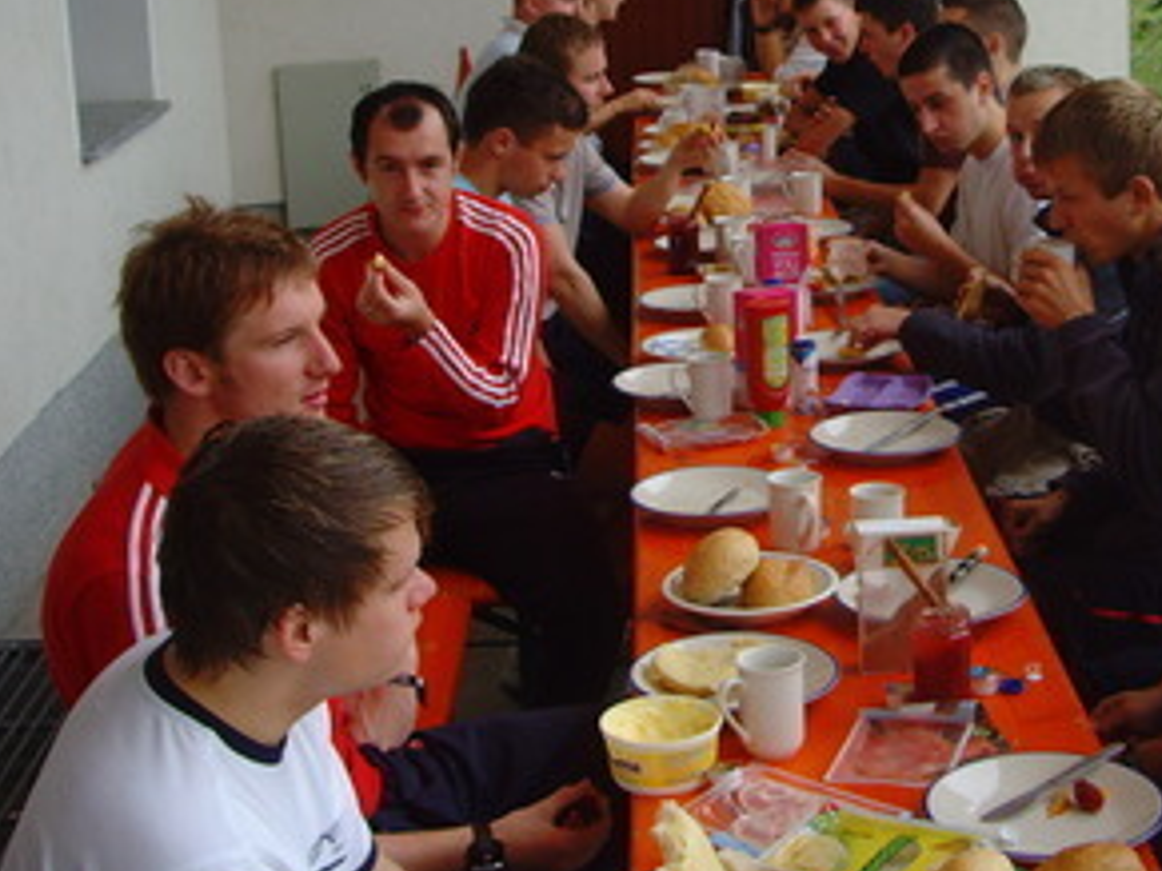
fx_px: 2248
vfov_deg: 21.8
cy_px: 270
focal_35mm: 67
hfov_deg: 28.6
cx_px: 847
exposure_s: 1/45
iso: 100
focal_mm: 6.6
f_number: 3.5
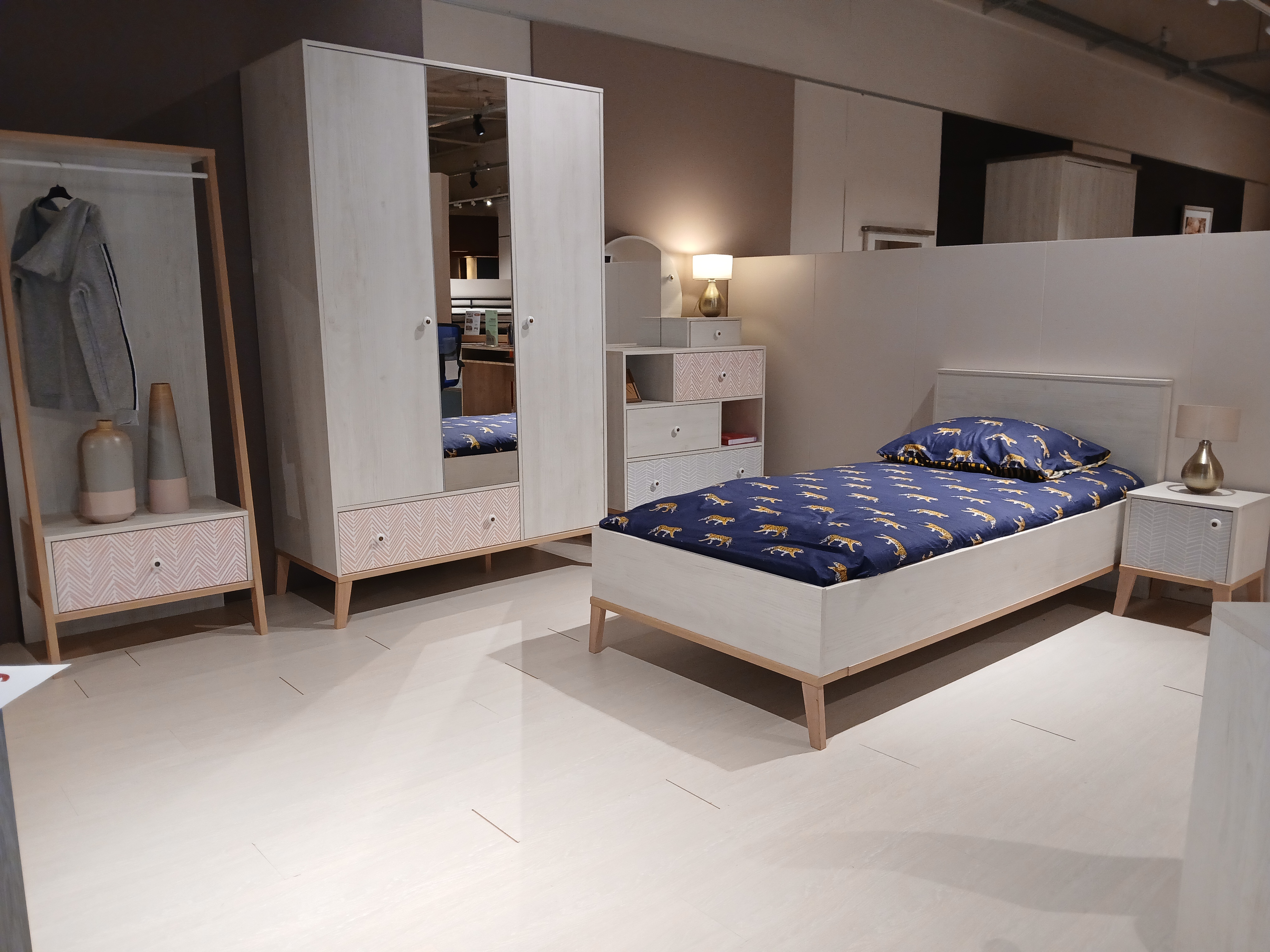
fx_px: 954
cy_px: 476
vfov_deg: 53.1
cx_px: 635
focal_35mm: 26
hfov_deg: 67.3
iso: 200
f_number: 1.8
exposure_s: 1/50
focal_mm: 3.98
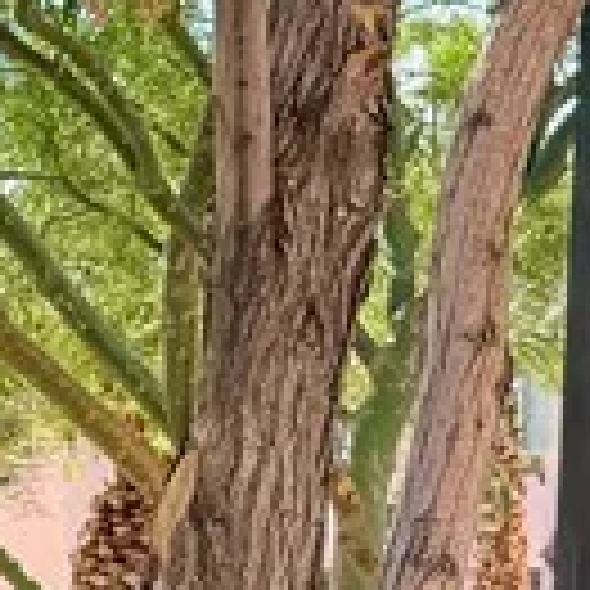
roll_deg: -1.1
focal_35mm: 166
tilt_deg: -0.9
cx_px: -1162
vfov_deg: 10.5
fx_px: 3201
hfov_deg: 8.7
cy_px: 563
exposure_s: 1/888
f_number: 1.78
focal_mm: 6.76
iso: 80
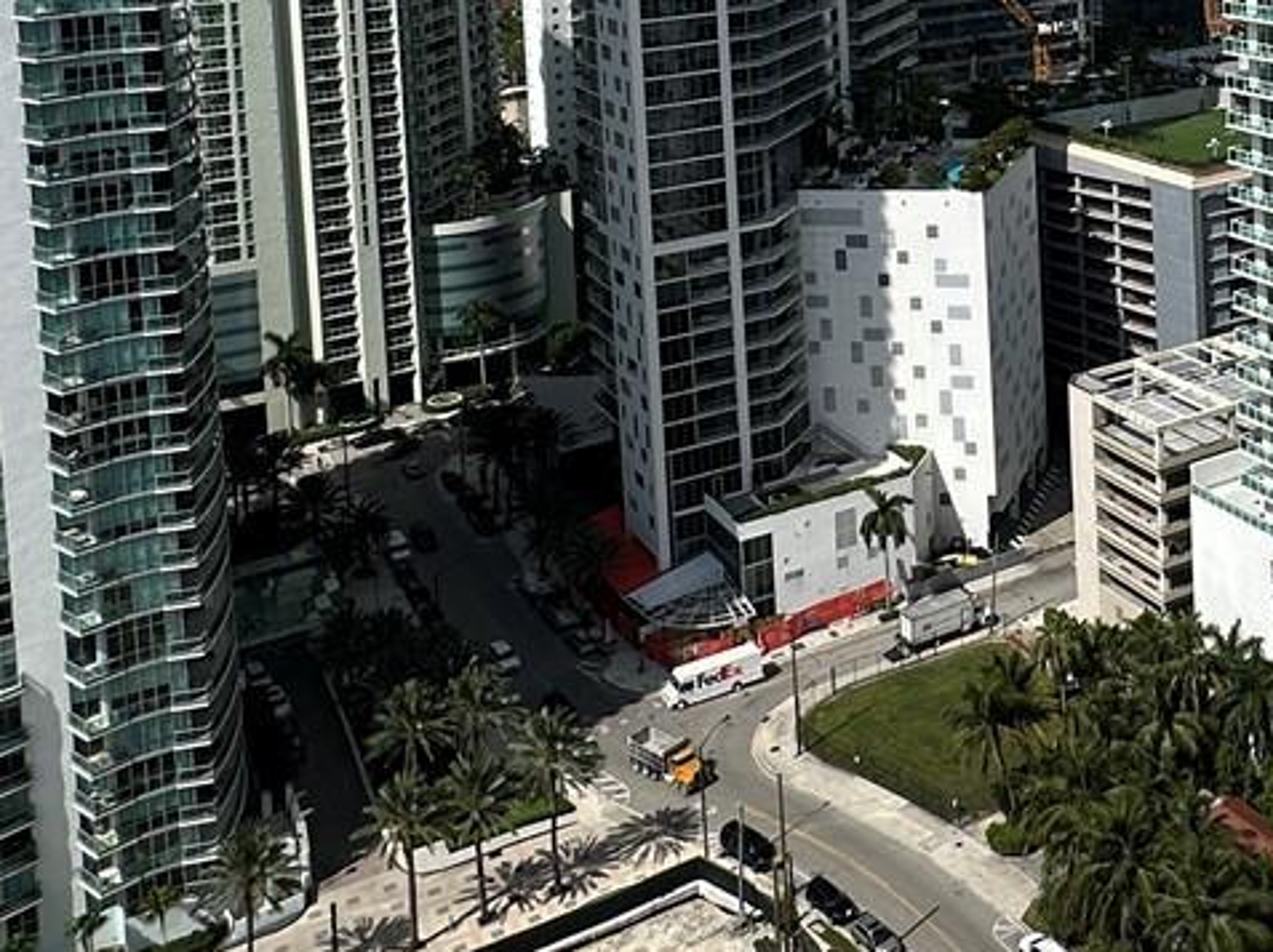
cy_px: -128
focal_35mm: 47
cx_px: 1089
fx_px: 1727
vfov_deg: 27.8
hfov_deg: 38.3
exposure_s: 1/3610
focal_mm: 2.22
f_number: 2.2
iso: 50
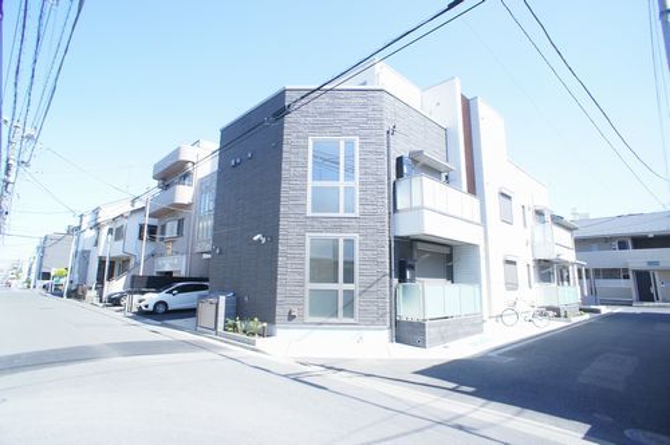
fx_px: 446
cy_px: 222
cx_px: 335
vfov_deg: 53.0
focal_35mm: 24
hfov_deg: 73.8
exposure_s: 1/160
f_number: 6.3
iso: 200
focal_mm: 16
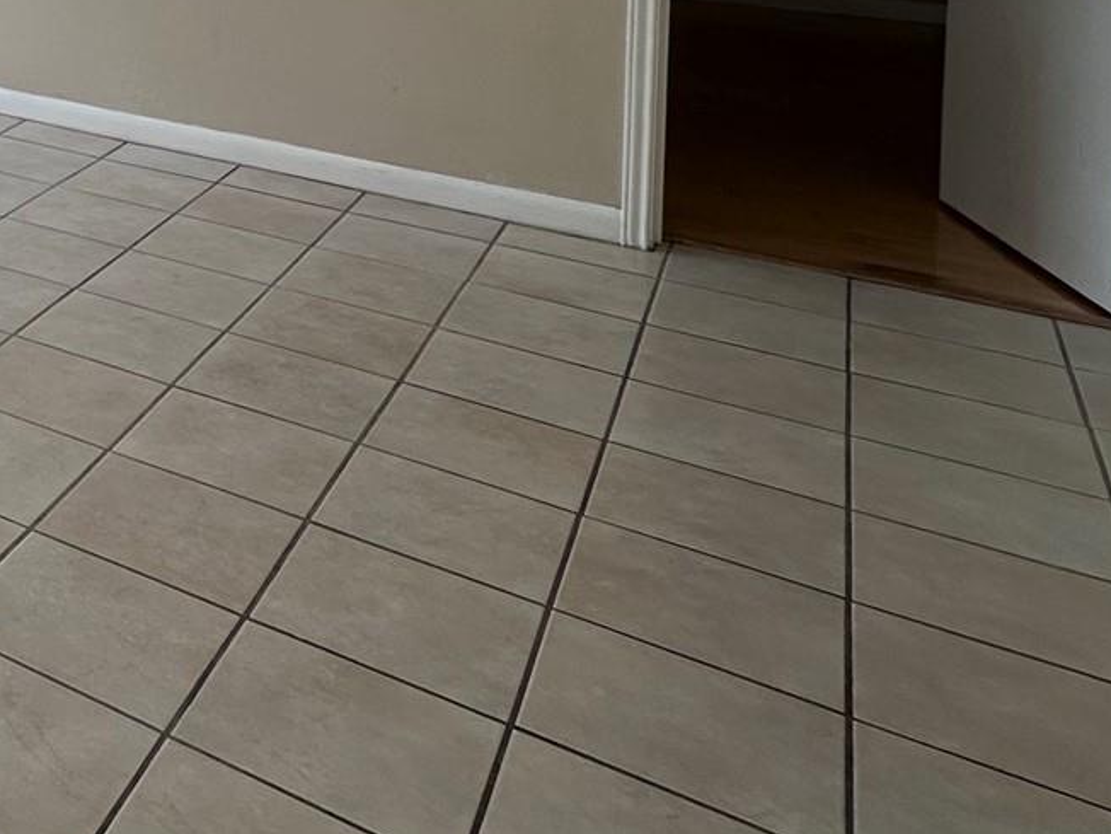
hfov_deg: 30.2
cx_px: -452
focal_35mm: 44
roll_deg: +0.2
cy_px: -211
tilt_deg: -2.9
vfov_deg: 28.0
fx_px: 1412
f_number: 2.2
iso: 40
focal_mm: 2.22
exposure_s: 1/410
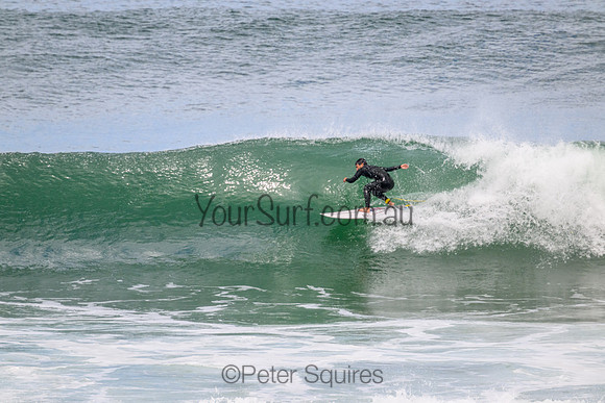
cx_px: 302
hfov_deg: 2.6
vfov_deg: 1.7
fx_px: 13447
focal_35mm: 800
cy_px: 202
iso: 1400
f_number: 11
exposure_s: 1/2000
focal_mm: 800
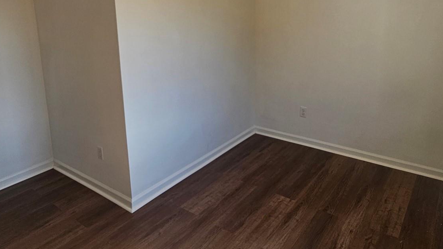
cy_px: 67
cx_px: 204
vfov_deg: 43.2
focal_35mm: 26
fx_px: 305
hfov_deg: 71.8
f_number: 2.2
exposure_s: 1/189
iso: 50
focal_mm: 2.2
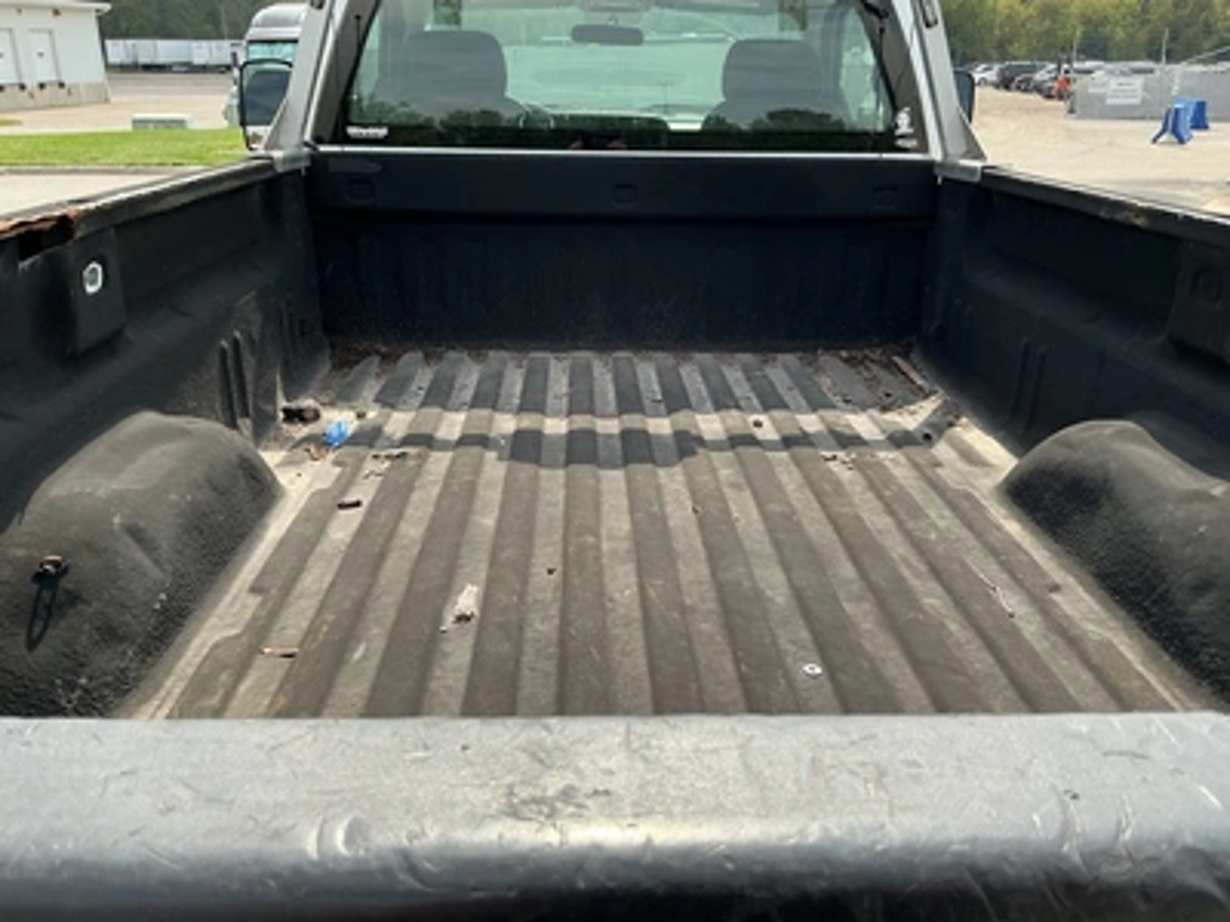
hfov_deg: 63.4
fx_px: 995
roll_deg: +0.7
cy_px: 461
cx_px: 615
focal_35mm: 28
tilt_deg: -21.3
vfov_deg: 49.7
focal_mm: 3
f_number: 1.8
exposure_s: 1/855
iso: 25
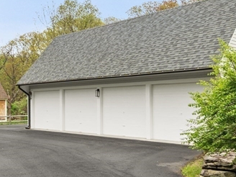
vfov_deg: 32.2
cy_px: 88
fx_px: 307
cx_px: 49
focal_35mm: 45
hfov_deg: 40.4
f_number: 8
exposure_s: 1/100
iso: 100
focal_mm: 10
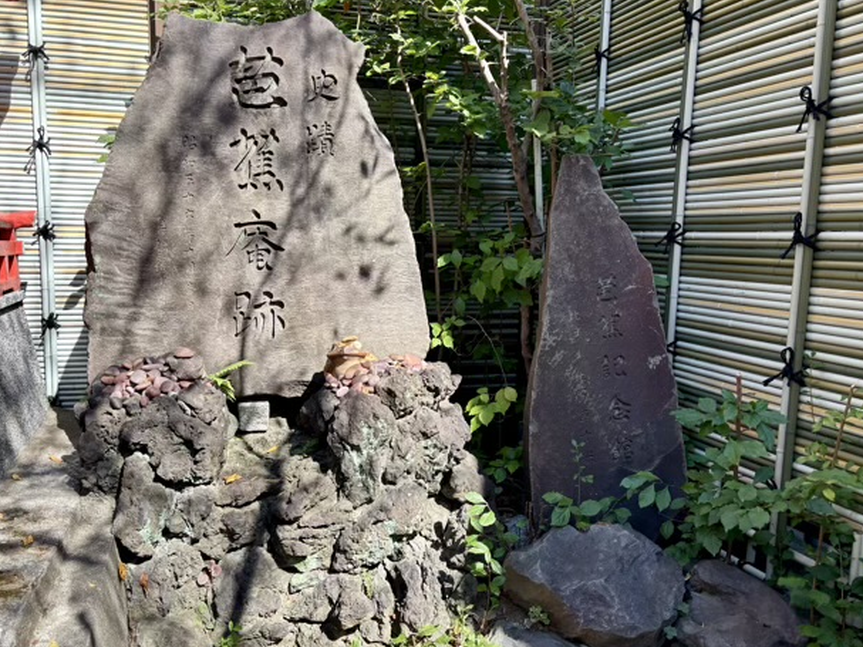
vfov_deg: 46.8
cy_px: 339
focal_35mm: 30
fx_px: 748
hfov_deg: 59.8
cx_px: 378
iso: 50
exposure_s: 1/742
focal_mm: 5.96
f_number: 1.6
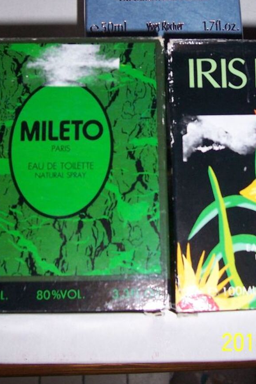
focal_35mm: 54
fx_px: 576
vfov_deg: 36.0
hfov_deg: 25.0
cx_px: 165
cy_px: 92
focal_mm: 5.6
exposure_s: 1/60
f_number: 2.7
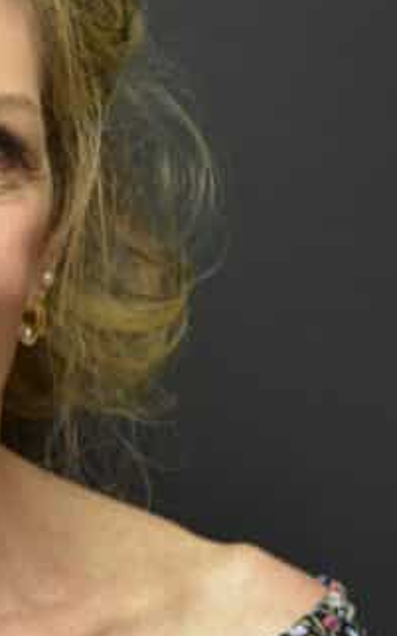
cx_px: -168
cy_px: 136
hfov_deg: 8.8
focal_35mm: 146
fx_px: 2530
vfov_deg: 14.3
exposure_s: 1/60
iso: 800
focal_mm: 40
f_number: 5
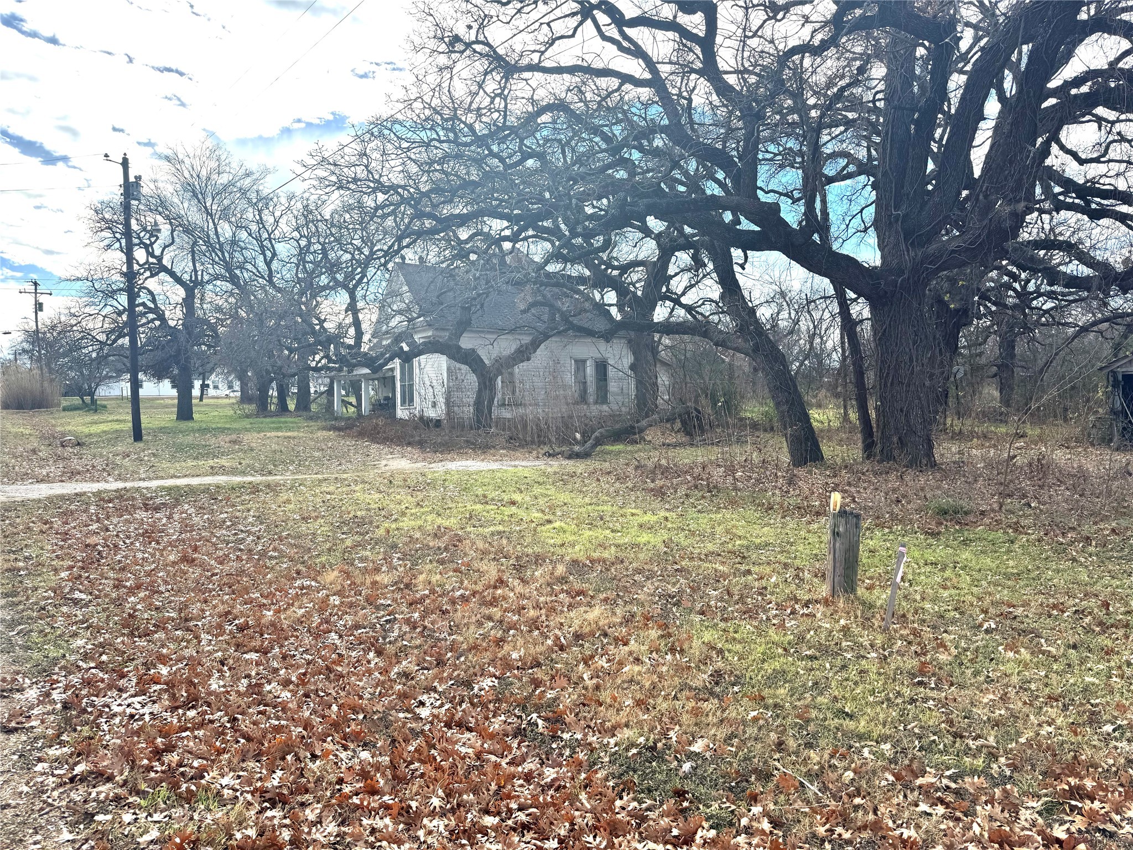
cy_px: 425
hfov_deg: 71.6
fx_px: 786
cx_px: 566
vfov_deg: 56.8
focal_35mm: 24
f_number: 1.78
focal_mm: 6.76
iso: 80
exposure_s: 1/2959
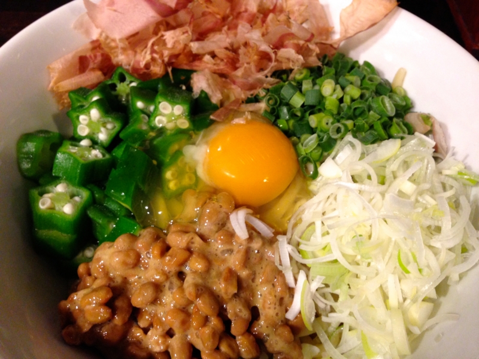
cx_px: 240
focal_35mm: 33
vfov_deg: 42.9
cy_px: 180
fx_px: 457
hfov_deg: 55.4
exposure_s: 1/20
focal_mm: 4.12
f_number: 2.4
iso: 250
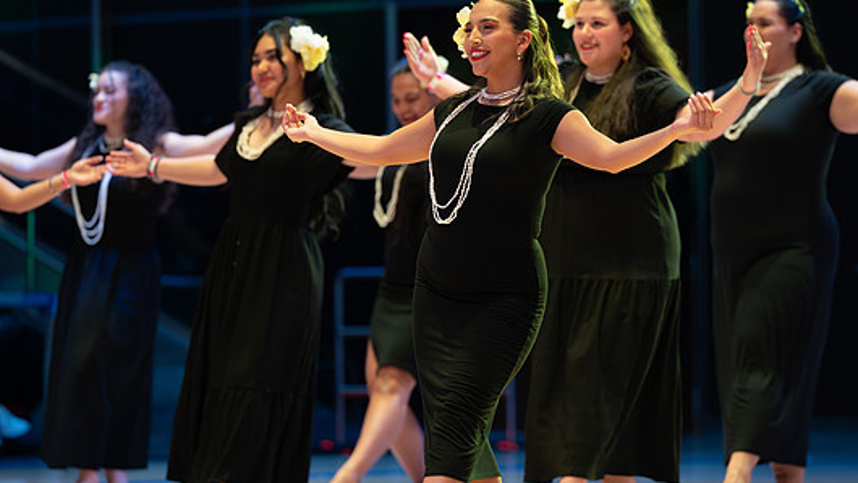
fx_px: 5710
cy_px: 221
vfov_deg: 4.8
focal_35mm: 251
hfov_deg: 8.6
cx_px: 460
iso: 1600
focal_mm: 200
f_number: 3.5
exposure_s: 1/80
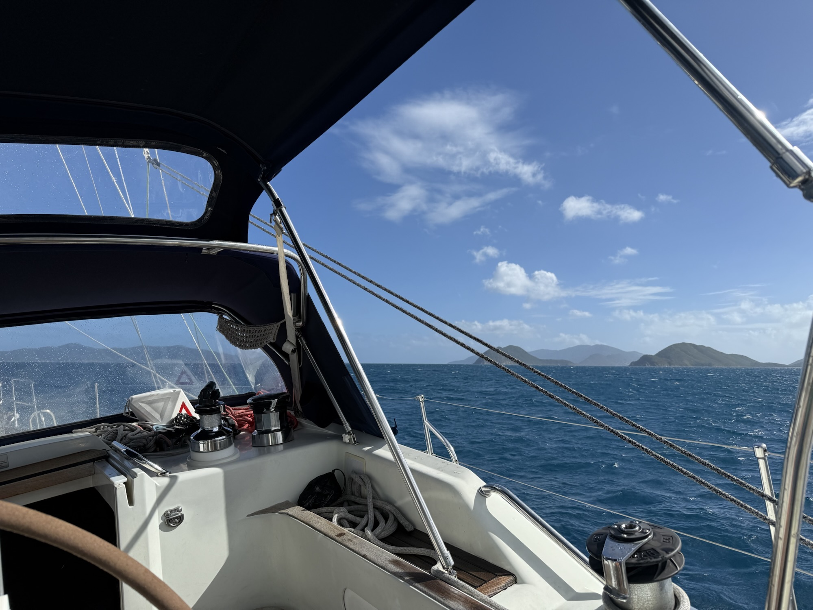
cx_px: 406
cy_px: 305
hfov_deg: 71.6
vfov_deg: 56.8
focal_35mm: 24
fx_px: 564
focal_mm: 6.76
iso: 80
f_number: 1.78
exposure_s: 1/7353
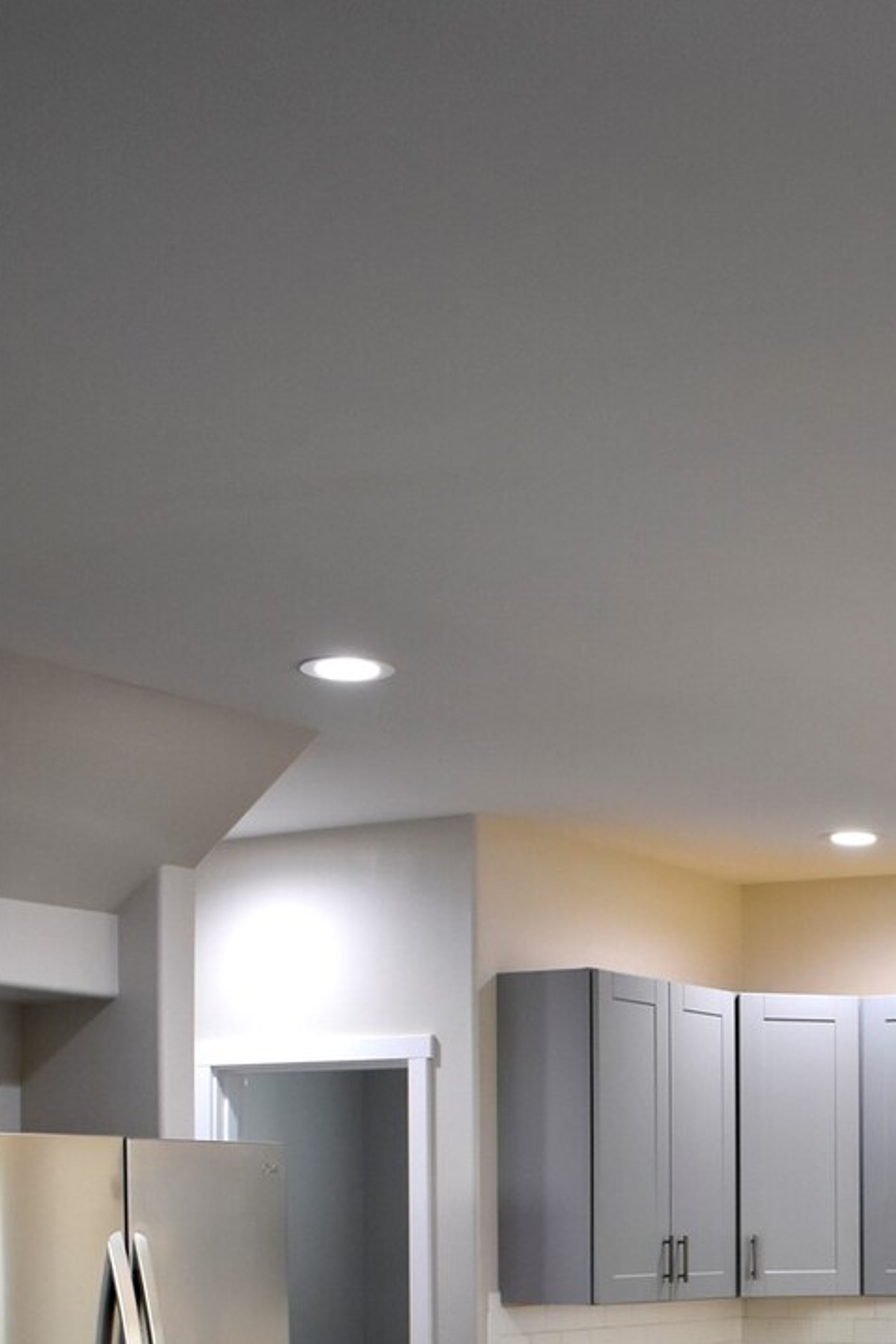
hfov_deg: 20.9
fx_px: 2352
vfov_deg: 30.2
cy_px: 1256
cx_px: 885
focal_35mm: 63
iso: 800
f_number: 5
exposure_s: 1/100
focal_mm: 21
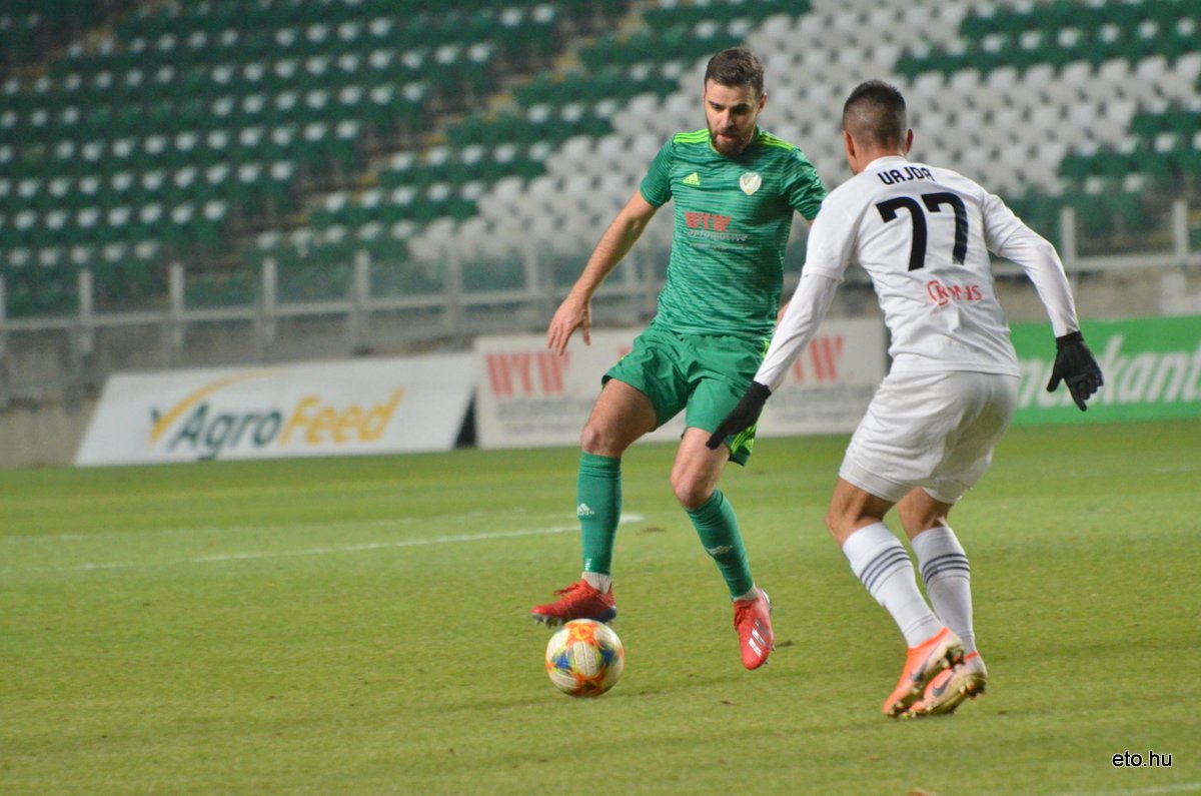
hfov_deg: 4.9
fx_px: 13984
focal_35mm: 420
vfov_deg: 3.3
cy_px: 398
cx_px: 600
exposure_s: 1/400
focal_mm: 280
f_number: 5.6
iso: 3200
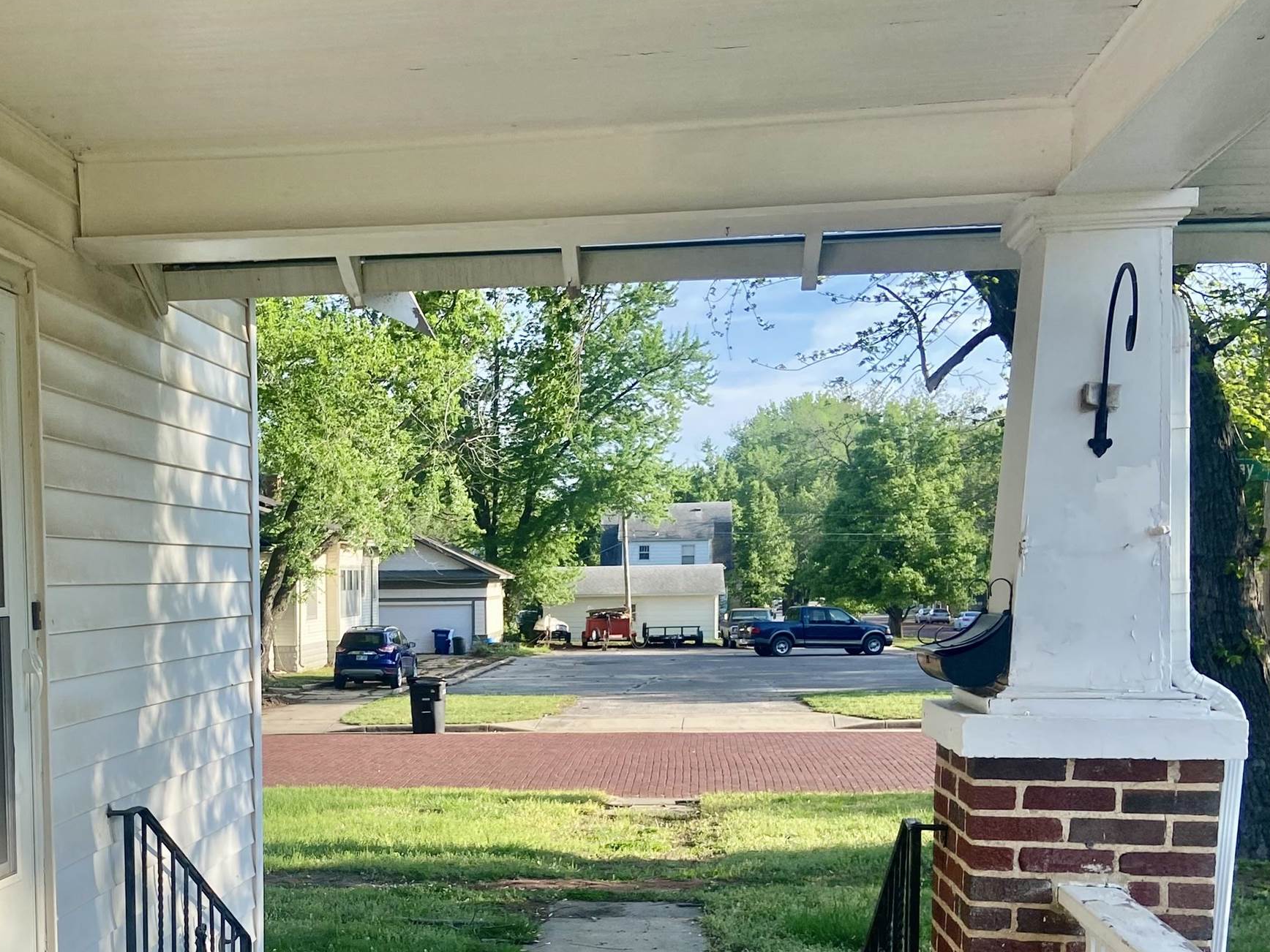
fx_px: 1688
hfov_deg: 40.0
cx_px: 304
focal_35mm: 46
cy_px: 753
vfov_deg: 30.8
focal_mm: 4.25
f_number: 1.8
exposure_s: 1/890
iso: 32
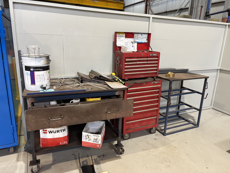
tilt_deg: -14.3
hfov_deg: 67.3
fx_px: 173
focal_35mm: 26
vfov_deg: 53.1
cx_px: 115
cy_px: 86
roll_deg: -2.7
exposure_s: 1/50
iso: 125
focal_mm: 5.96
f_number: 1.6
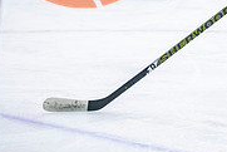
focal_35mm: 304
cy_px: -80
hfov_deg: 6.6
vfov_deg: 4.5
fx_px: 1918
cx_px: 386
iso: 2500
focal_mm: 86
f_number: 3.2
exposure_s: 1/640
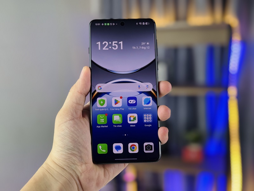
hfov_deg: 39.7
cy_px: 96
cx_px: 127
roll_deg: +1.2
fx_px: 352
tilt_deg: -8.2
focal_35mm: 48
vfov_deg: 30.3
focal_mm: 6.76
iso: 80
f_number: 1.78
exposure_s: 1/100
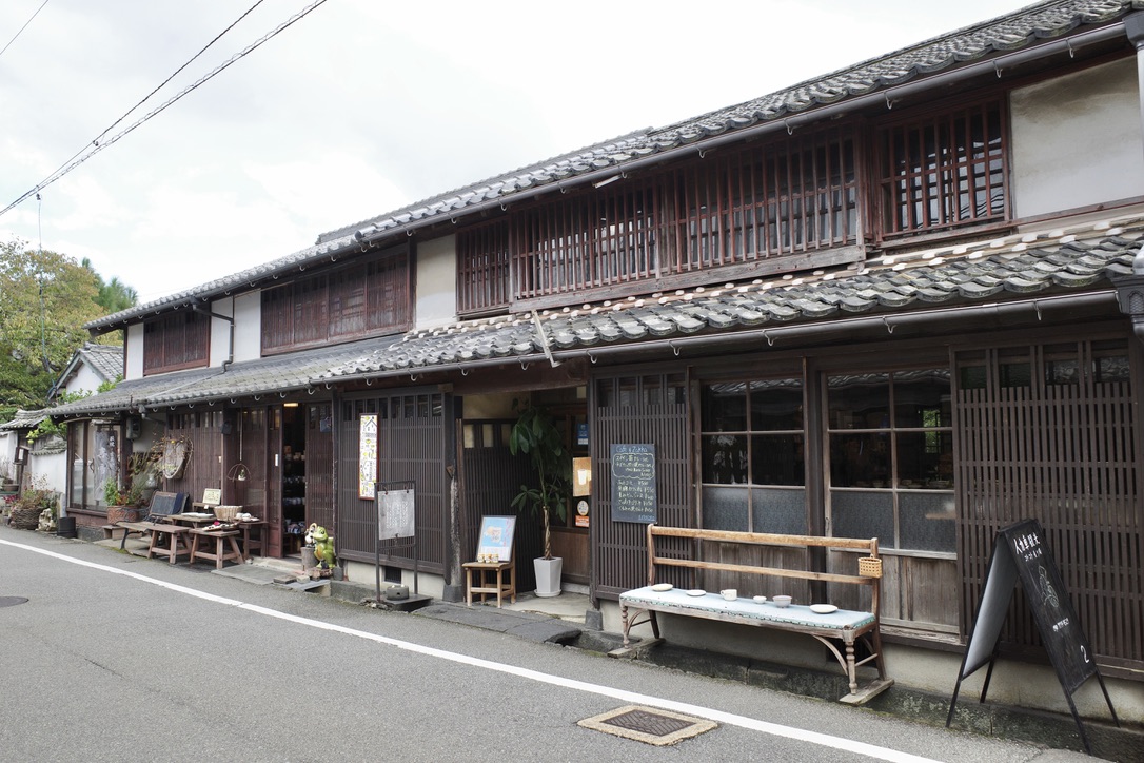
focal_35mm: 28
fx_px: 890
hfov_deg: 65.5
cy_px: 382
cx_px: 572
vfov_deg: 46.4
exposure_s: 1/200
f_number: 3.5
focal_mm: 18.3
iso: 200
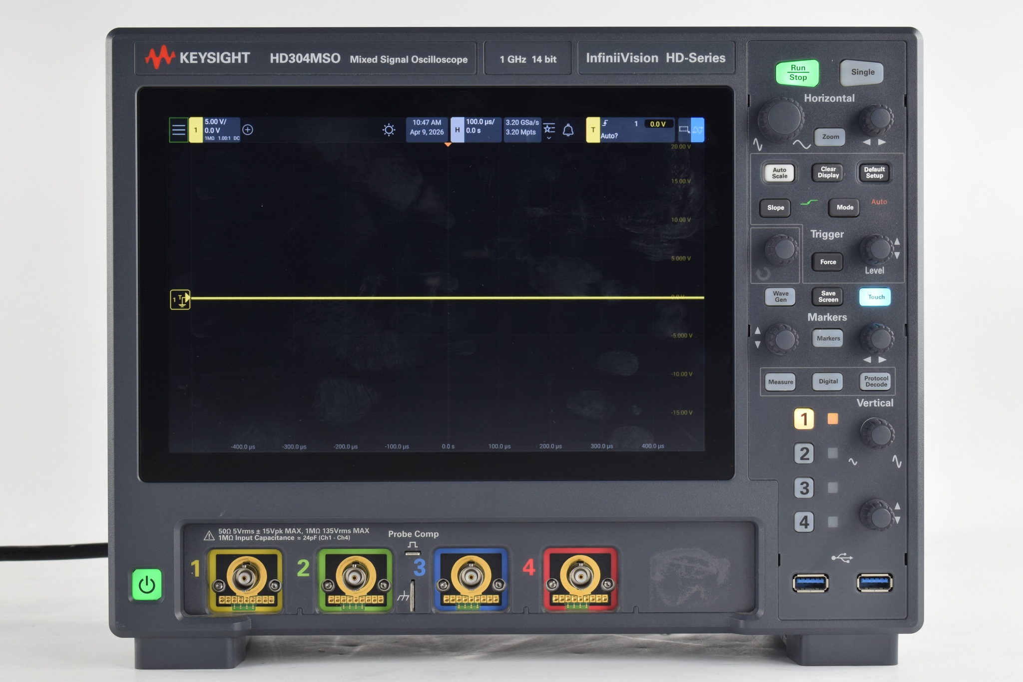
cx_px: 512
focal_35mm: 78
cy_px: 341
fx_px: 2216
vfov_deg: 17.5
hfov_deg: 26.0
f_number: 10
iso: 400
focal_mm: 52
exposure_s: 1/30
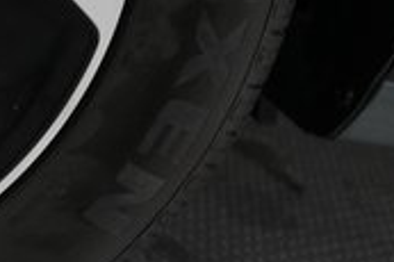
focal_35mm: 96
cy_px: -134
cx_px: -230
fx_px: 1050
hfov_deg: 18.4
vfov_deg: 13.4
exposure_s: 1/80
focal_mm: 26
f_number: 2.8
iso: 1600
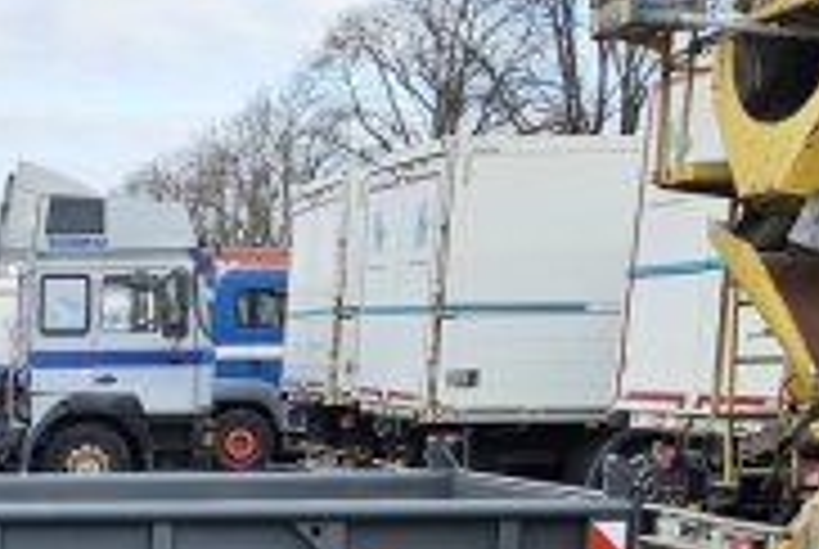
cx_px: -171
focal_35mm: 84
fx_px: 1914
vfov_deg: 15.5
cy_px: 729
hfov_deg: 22.2
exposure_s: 1/356
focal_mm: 5.4
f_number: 1.8
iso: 25
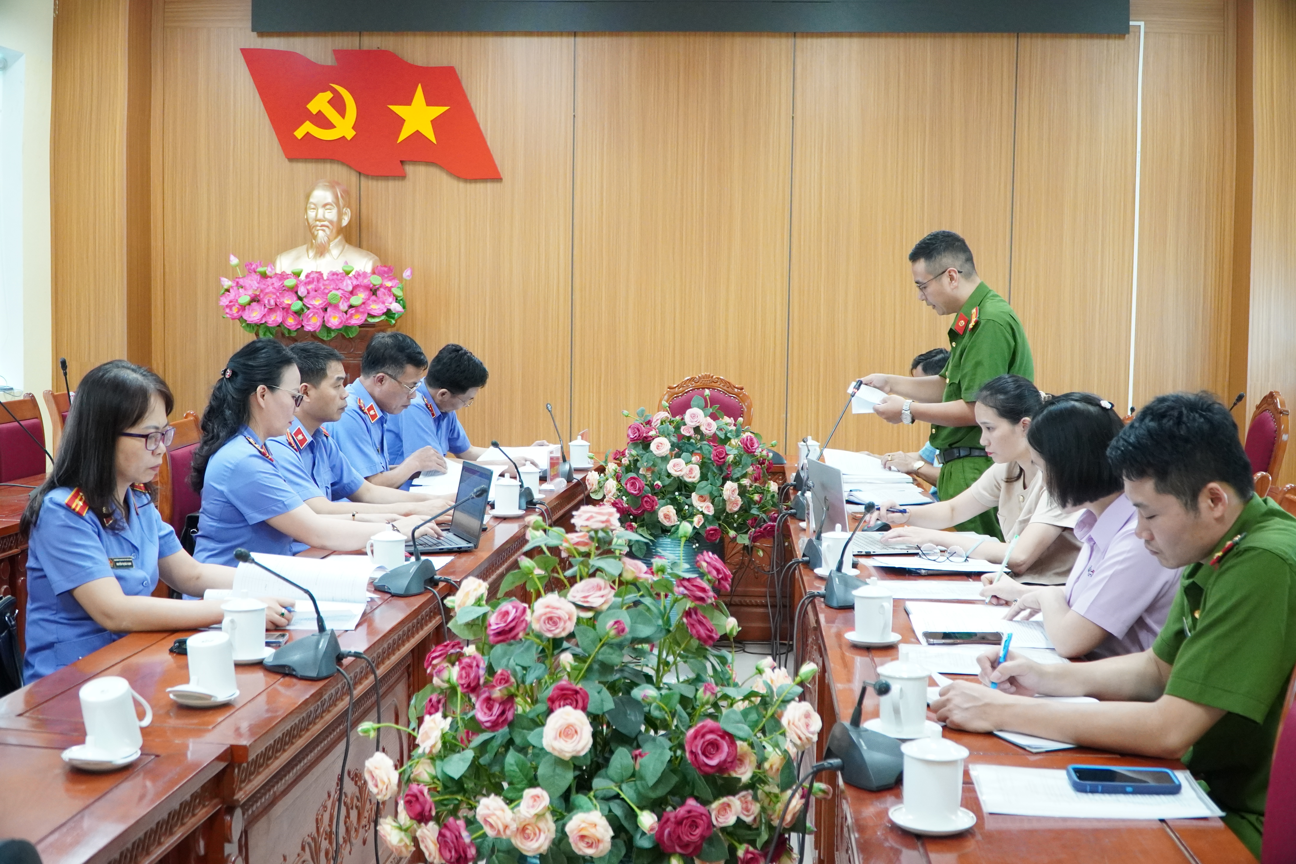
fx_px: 1404
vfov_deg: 34.2
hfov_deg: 49.6
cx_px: 648
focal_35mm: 39
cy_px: 432
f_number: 4
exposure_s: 1/125
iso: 2500
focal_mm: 26
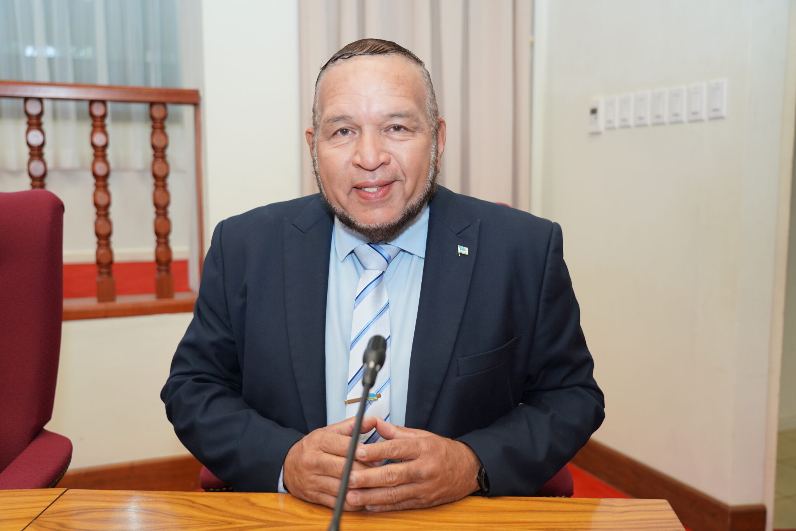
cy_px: 266
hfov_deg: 54.4
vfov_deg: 37.9
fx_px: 774
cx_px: 398
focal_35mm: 35
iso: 1000
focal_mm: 35
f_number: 4
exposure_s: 1/160
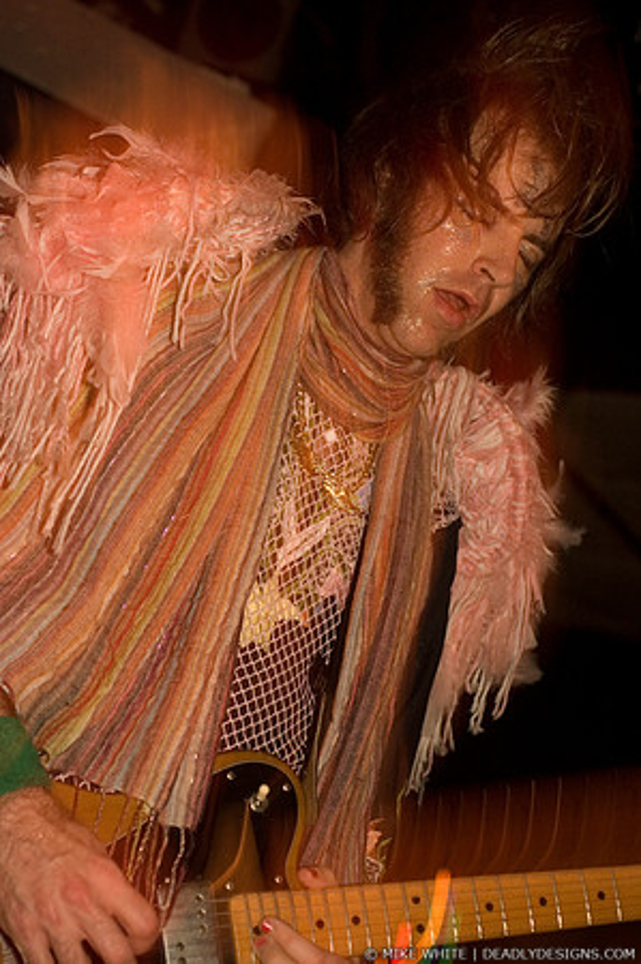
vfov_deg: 26.0
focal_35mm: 78
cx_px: 320
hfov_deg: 17.5
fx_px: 2088
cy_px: 482
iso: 800
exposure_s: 1/15
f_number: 3.2
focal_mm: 52
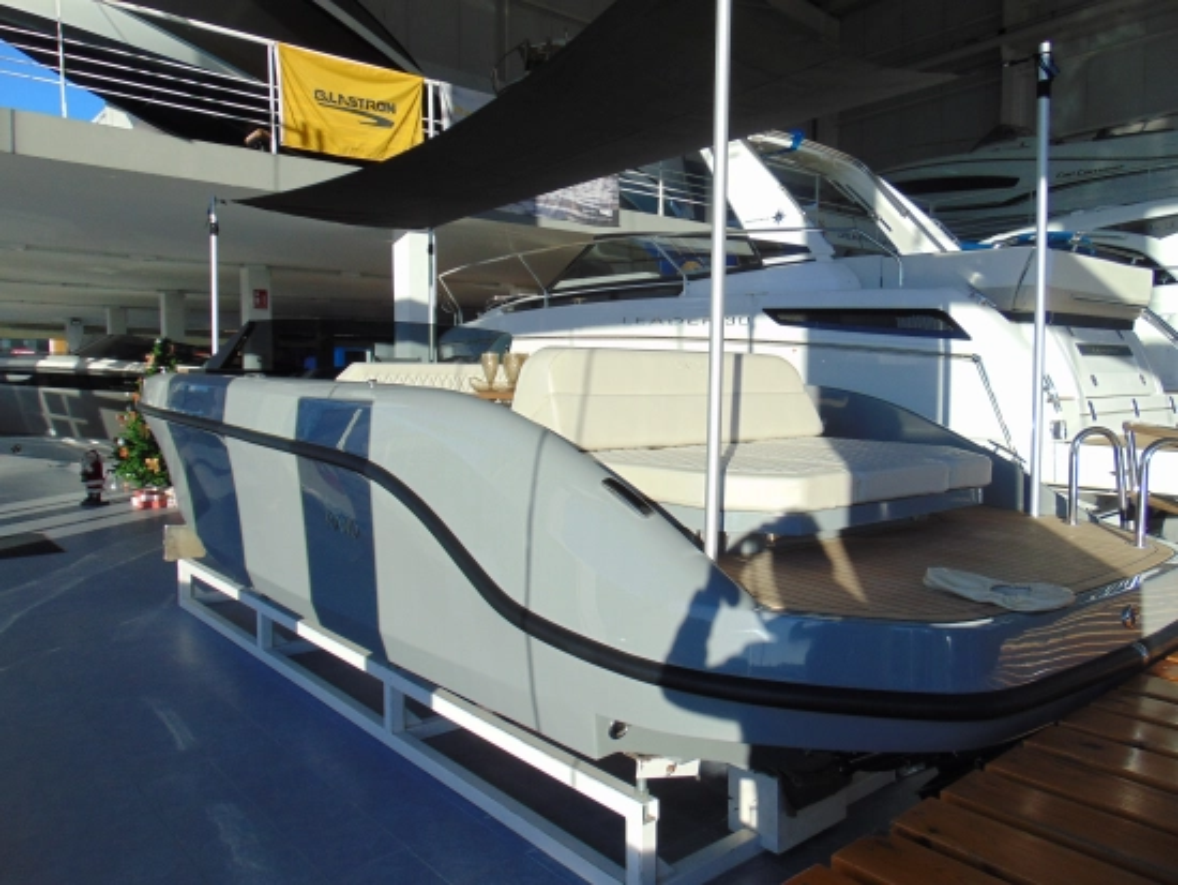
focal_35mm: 25
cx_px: 589
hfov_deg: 69.4
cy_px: 442
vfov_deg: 54.9
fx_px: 851
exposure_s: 1/640
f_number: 3
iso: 80
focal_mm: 4.5
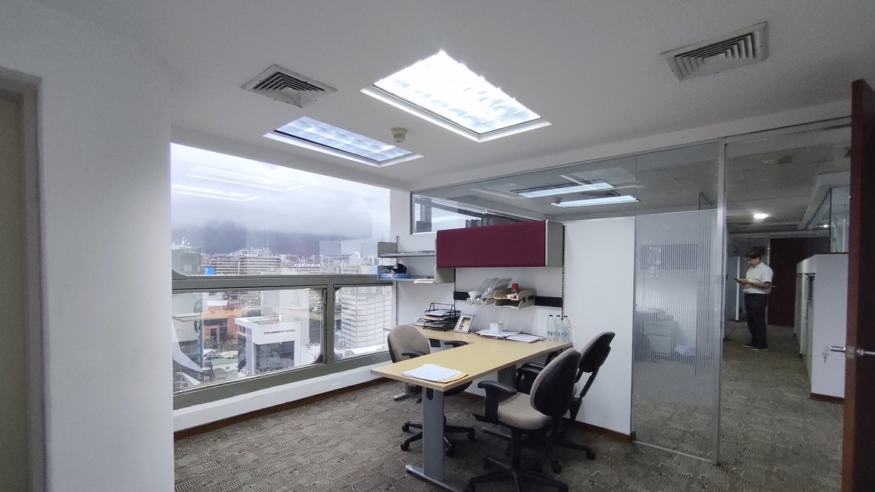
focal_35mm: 17
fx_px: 394
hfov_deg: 95.9
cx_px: 434
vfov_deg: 63.6
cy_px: 282
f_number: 2.2
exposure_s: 1/100
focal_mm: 1.65
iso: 250
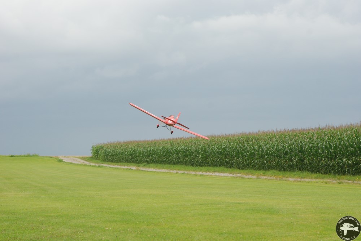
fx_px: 1054
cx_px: 180
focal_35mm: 105
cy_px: 120
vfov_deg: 13.1
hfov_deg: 19.4
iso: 400
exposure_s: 1/640
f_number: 6.3
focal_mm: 70
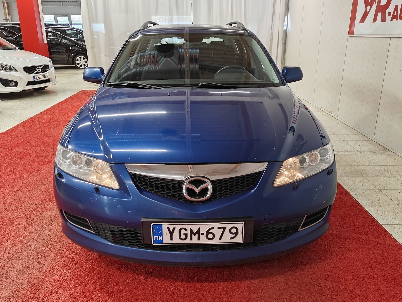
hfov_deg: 60.0
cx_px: 201
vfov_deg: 46.8
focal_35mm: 30
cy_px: 151
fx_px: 348
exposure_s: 1/52
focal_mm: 5.59
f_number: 1.8
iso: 64
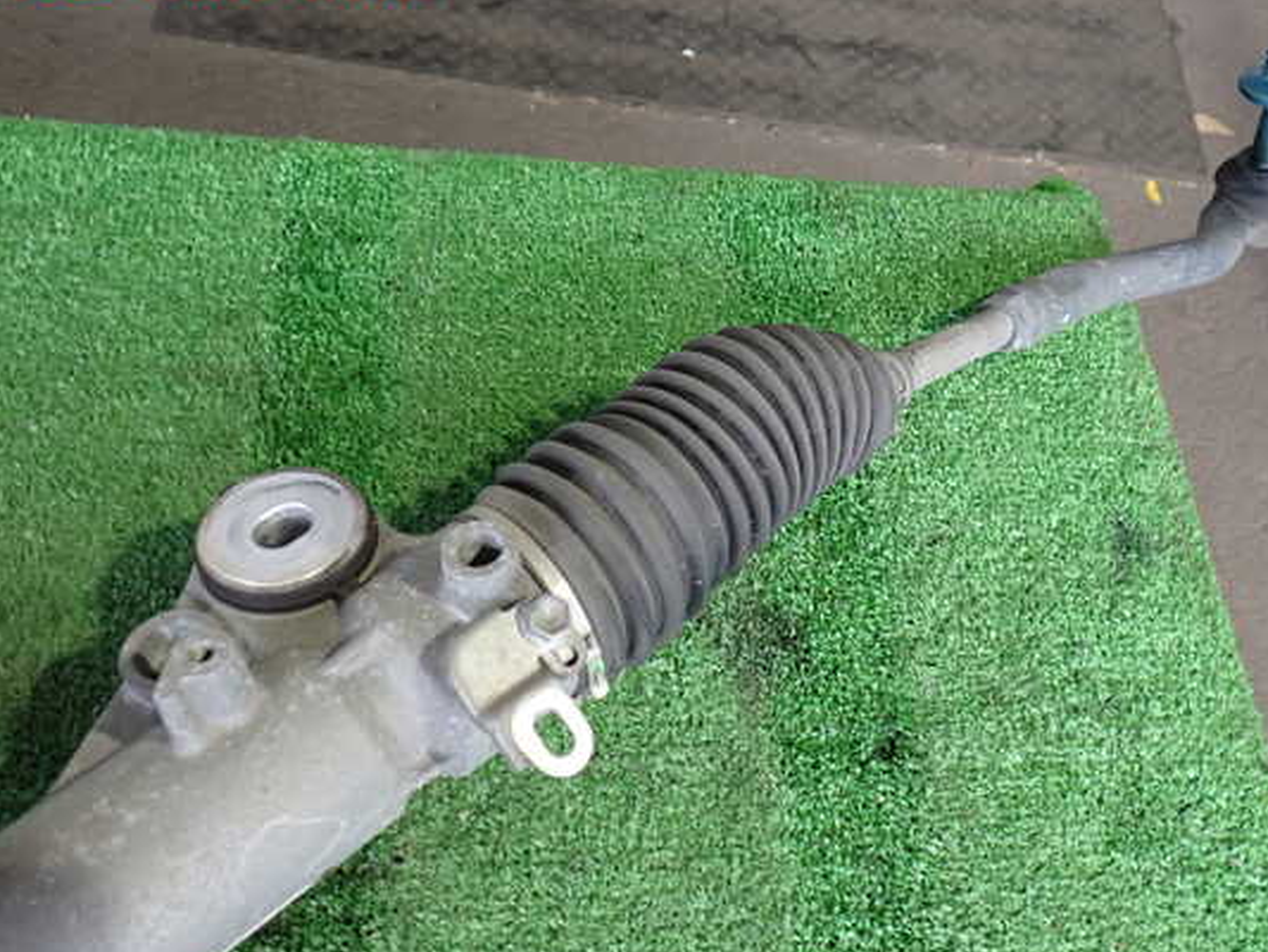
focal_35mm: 36
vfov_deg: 39.7
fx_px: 1319
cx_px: 711
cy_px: 488
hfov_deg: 51.2
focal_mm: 5.79
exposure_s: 1/30
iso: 250
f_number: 2.4
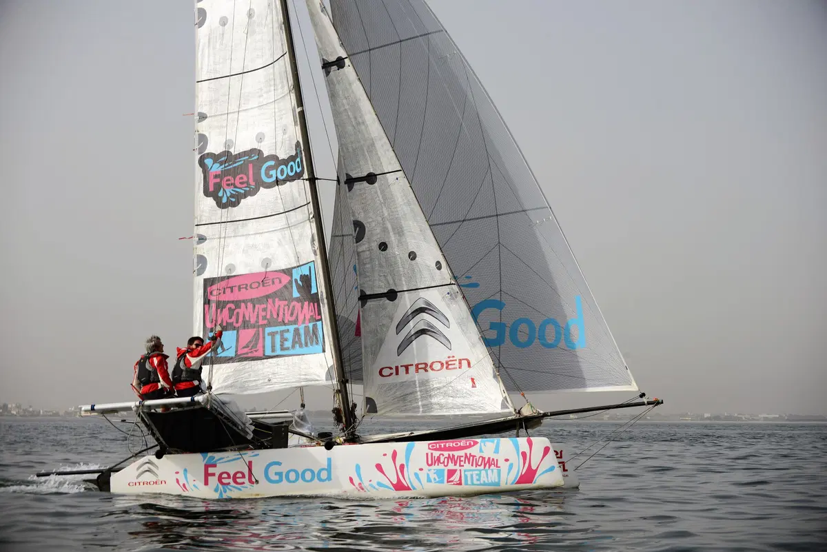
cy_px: 276
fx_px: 1425
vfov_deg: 21.9
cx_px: 414
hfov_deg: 32.4
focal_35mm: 62
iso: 100
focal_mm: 62
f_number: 11
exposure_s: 1/320
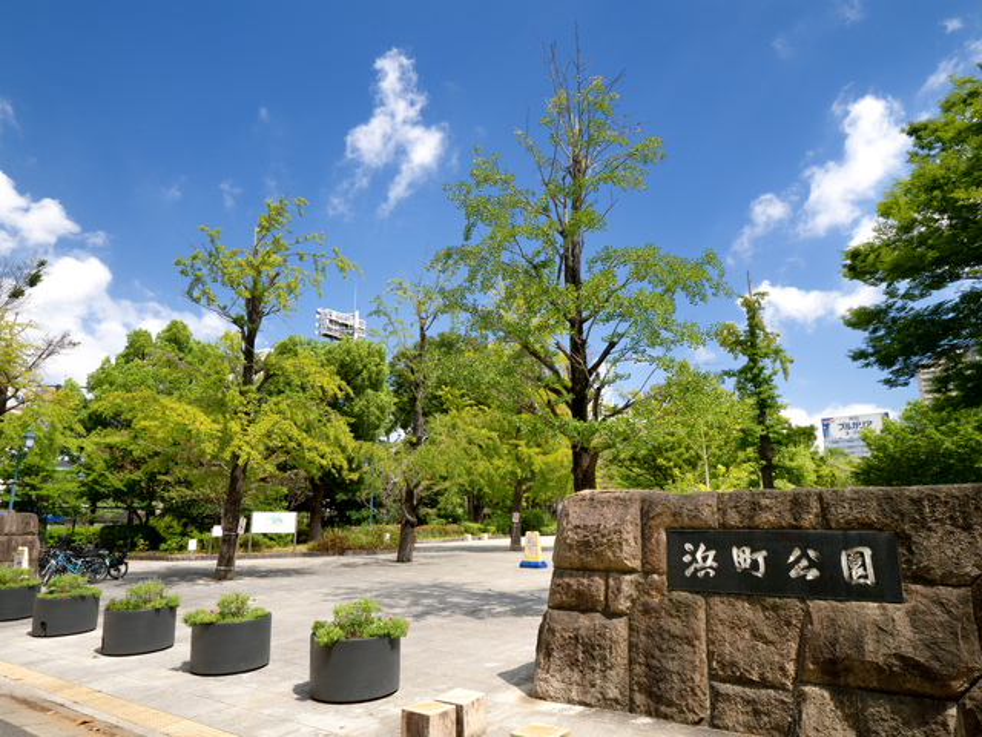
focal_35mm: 22
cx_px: 491
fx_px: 624
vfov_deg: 61.1
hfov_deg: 76.4
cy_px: 368
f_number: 8
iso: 200
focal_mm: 11
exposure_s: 1/200
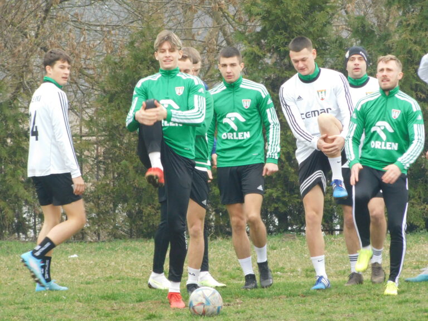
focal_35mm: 748
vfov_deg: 2.0
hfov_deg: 2.7
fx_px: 9248
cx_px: 214
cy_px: 160
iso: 400
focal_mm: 132.8
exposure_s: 1/80
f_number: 6.4
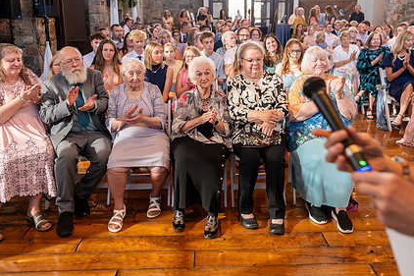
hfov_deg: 57.2
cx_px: 220
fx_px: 379
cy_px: 99
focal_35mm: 33
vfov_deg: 39.6
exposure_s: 1/200
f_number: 3.2
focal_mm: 24
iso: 3200
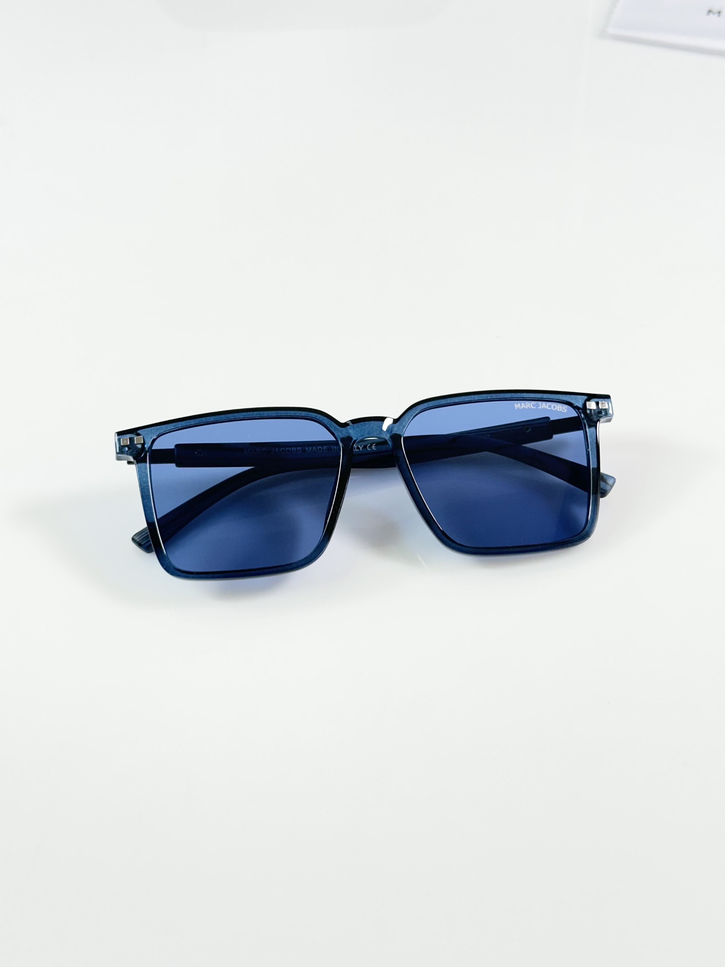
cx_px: 362
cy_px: 484
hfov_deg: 30.3
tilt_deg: -50.7
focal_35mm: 48
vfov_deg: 39.7
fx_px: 1340
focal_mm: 6.86
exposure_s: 1/100
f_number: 1.78
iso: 50
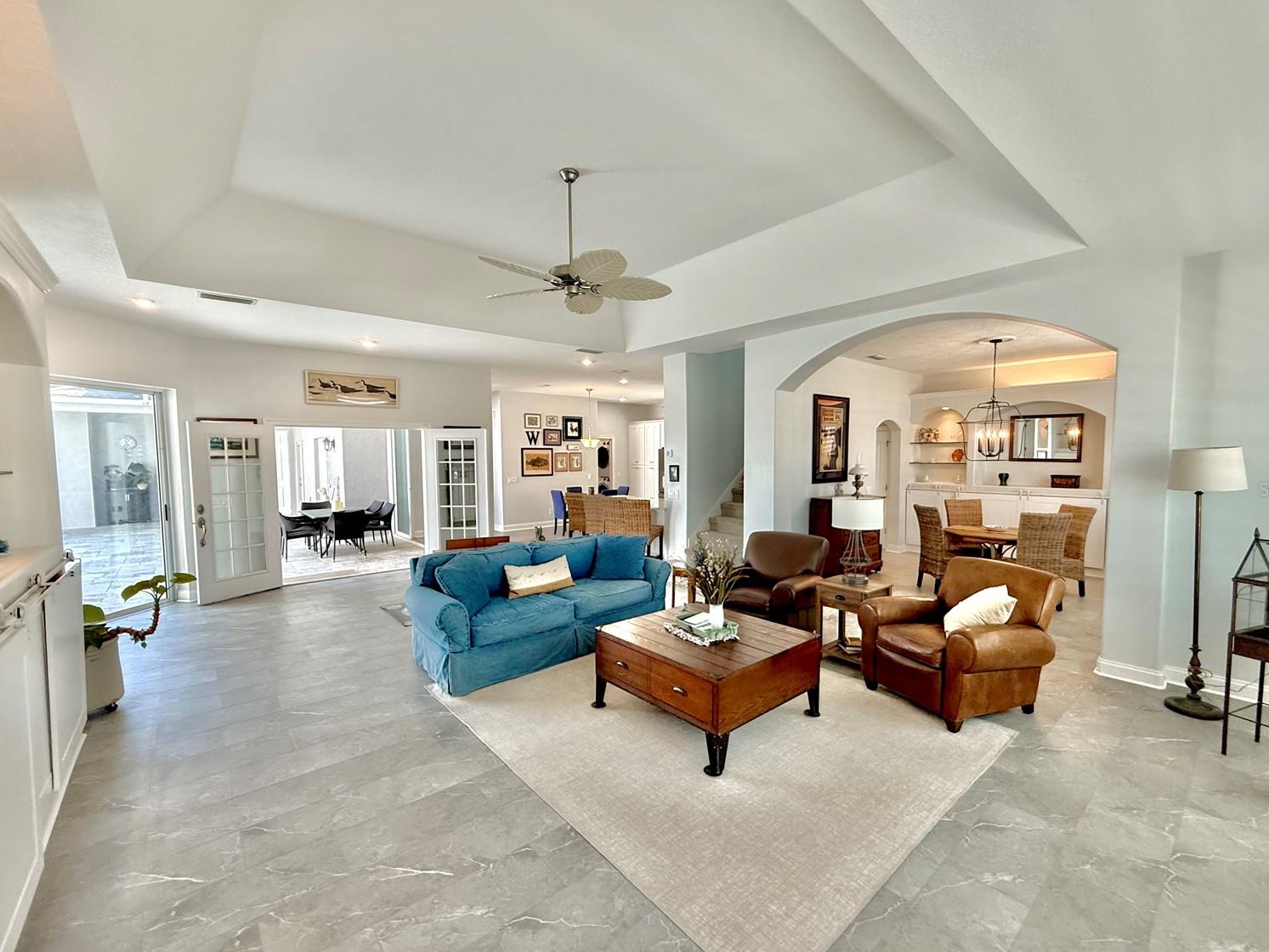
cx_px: 660
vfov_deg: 81.7
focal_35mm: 15
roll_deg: -0.1
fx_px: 550
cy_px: 489
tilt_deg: -3.5
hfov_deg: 98.1
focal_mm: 2.22
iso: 200
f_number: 2.2
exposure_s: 1/120
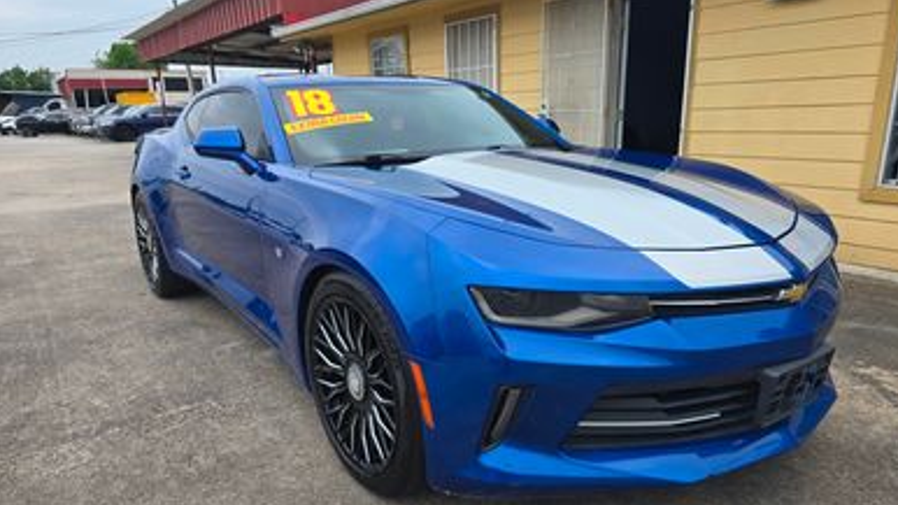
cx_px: 463
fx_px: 619
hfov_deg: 71.9
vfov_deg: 44.1
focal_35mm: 26
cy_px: 305
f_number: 1.7
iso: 12
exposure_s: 1/694
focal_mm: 6.3
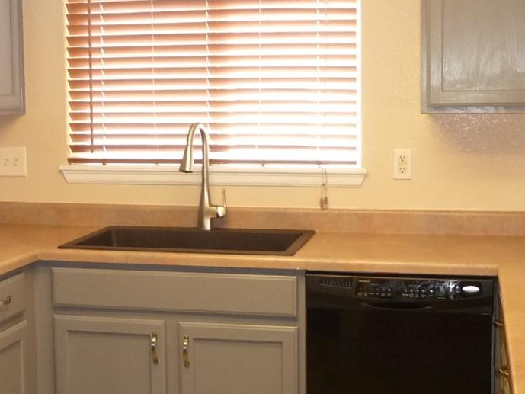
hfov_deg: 29.8
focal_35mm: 65
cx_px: 227
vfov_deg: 22.6
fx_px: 986
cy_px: 198
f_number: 3.3
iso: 250
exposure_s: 1/30
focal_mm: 4.7
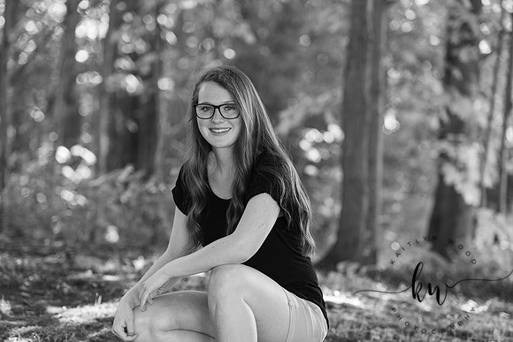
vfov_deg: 11.8
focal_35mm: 116
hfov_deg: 17.6
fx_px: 1653
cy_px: 171
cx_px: 256
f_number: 2.8
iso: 400
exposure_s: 1/200
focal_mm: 116
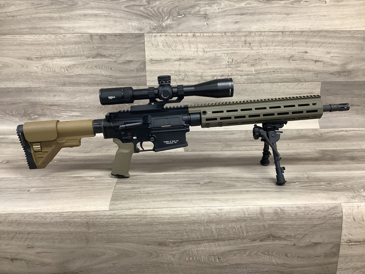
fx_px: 327
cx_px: 182
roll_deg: -0.7
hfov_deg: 58.4
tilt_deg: -17.8
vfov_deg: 45.4
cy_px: 137
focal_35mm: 31
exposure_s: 1/60
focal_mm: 3.3
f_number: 2.4
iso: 125
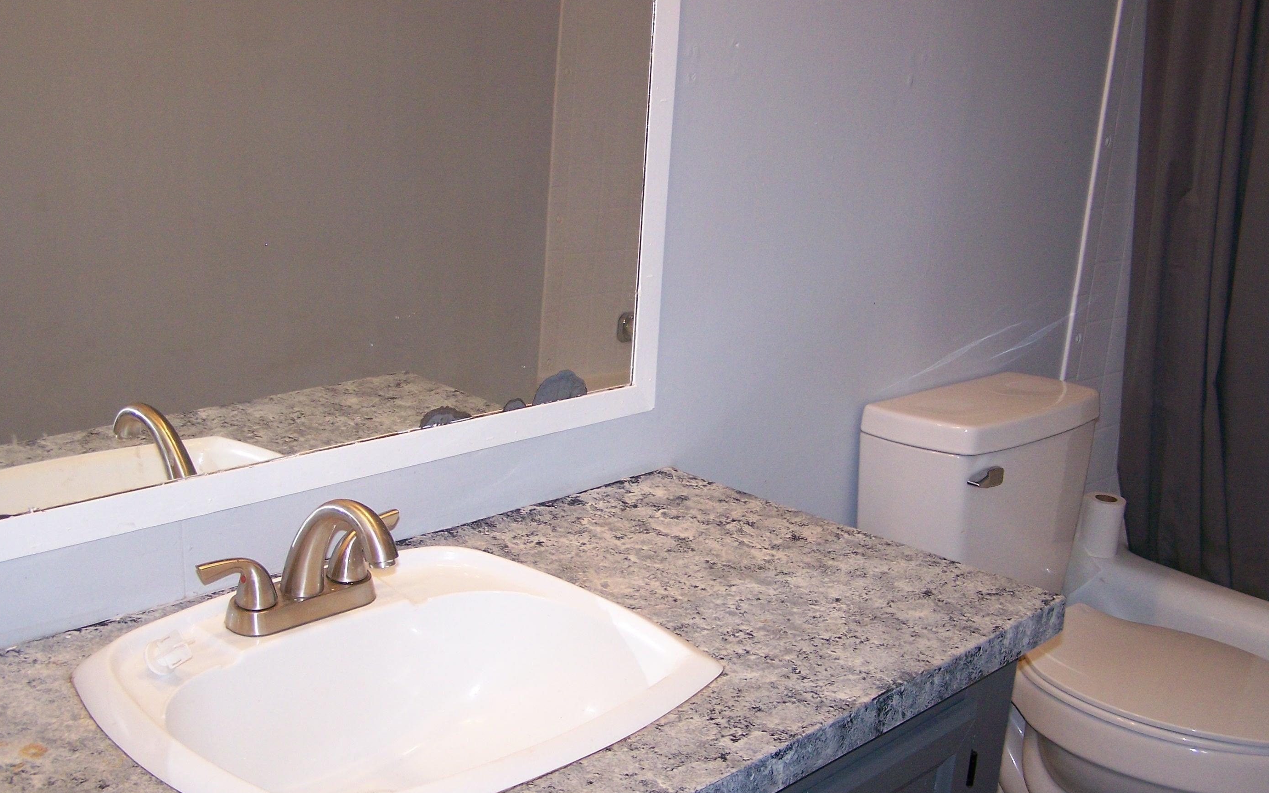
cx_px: 639
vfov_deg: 31.2
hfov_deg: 48.2
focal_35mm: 41
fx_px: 1418
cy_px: 436
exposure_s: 1/60
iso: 160
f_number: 2.8
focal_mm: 6.3
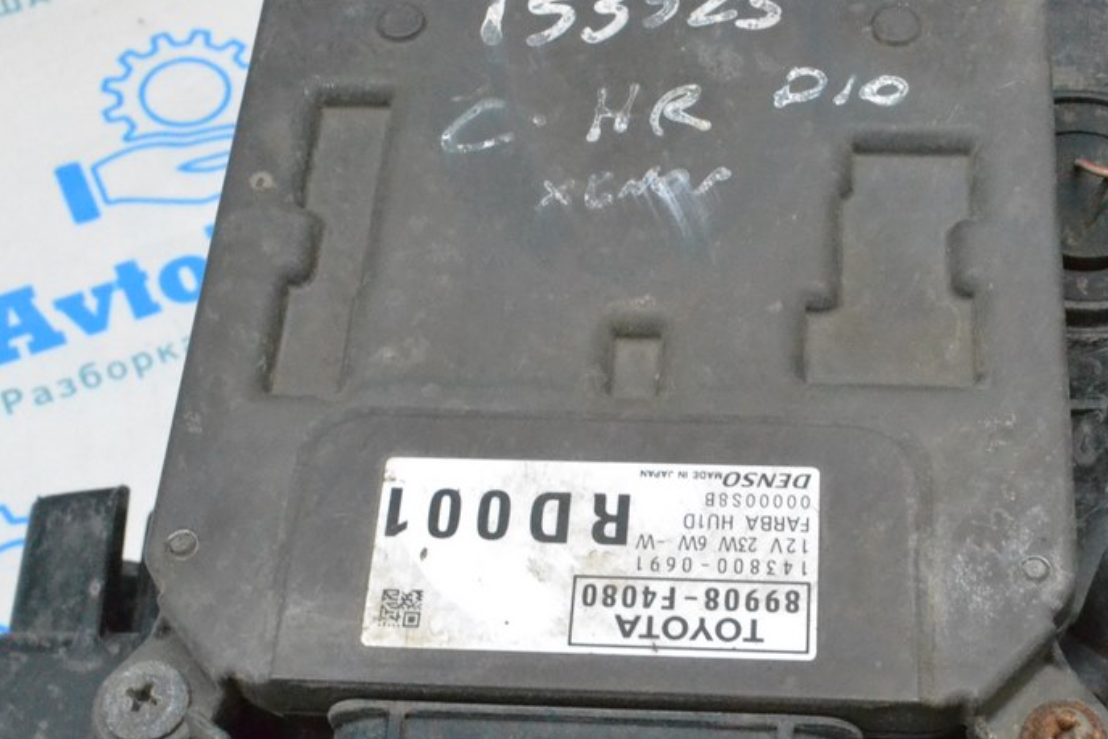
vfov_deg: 20.3
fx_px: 2062
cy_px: 434
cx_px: 638
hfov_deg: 30.0
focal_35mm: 67
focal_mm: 30
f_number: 13
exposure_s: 1/100
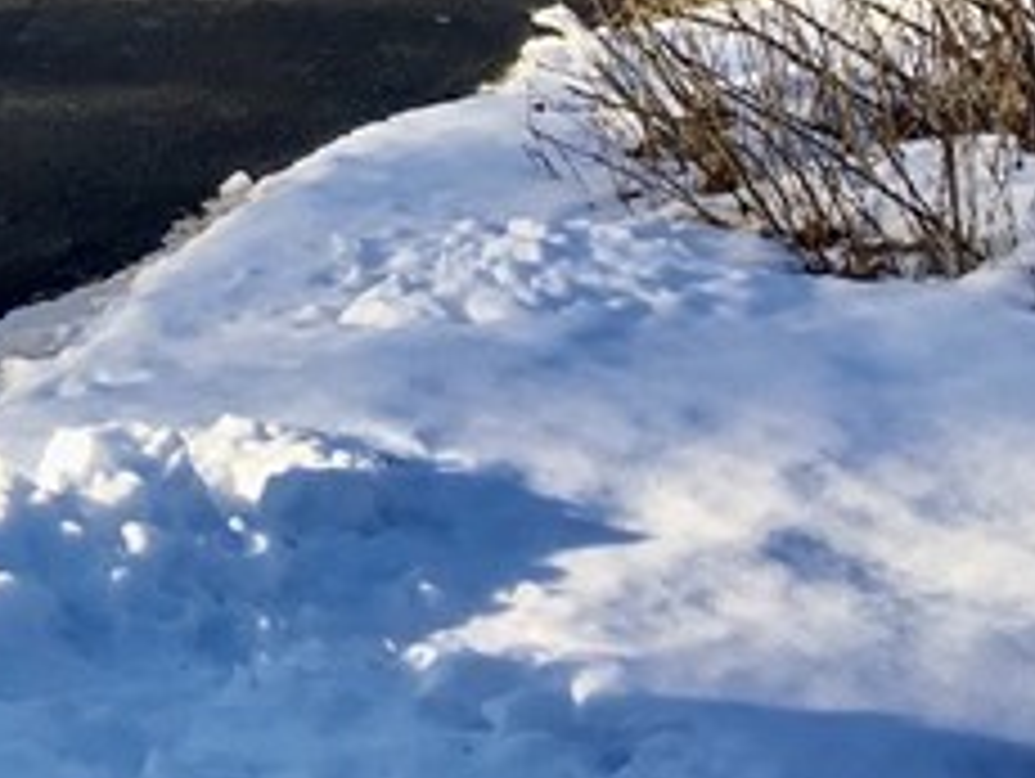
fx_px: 3861
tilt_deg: -6.9
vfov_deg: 11.2
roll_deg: +0.1
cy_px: -229
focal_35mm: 129
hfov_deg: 13.8
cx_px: -742
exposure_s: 1/509
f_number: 2.2
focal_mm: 4.15
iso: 25
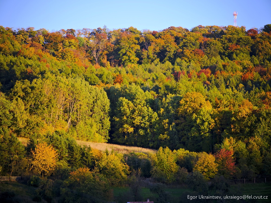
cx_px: 136
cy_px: 102
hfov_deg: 12.5
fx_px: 1237
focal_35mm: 158
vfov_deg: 9.4
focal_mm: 200
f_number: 2.8
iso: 100
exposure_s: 1/240
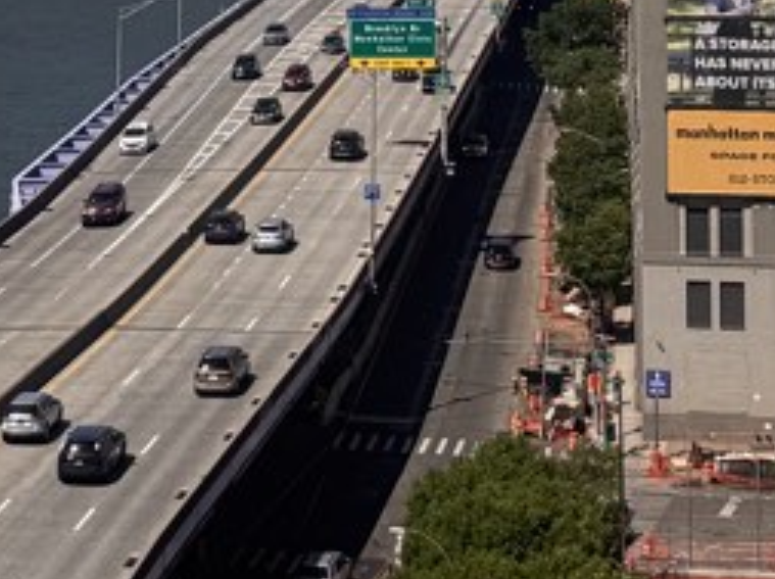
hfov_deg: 14.8
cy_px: -637
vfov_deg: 10.1
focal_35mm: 133
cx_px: 508
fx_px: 2973
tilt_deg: +6.0
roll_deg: +0.5
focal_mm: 6.76
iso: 80
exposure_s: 1/7092
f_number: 1.78
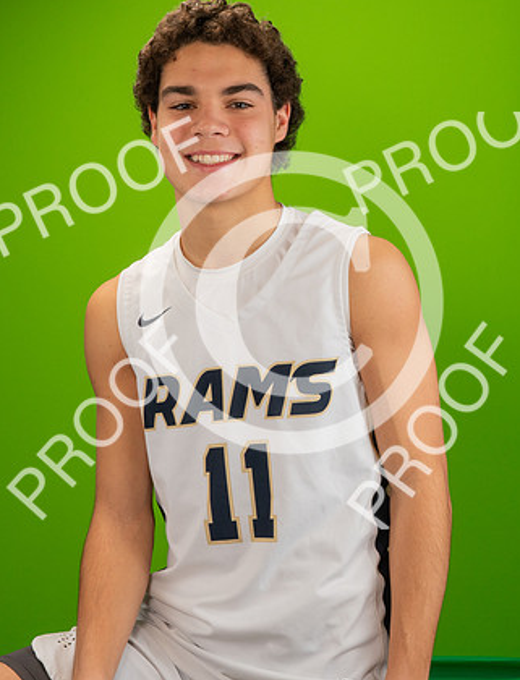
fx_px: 1464
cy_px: 268
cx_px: 323
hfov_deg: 20.1
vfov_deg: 26.1
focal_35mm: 74
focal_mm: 42
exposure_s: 1/60
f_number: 20
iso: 800
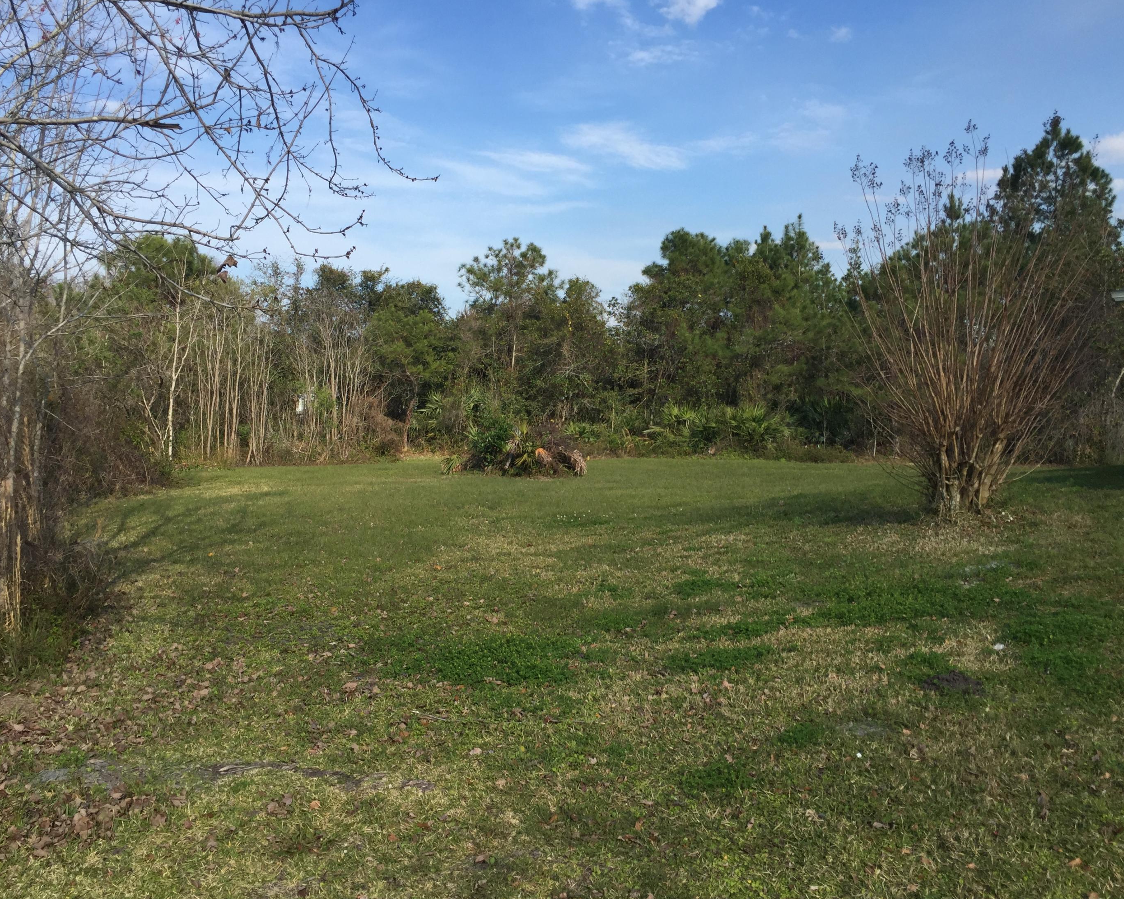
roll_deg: -0.8
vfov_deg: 47.1
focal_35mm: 31
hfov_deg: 57.2
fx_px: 1031
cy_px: 447
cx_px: 566
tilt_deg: -1.7
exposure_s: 1/1883
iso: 32
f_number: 2.2
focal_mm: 4.15
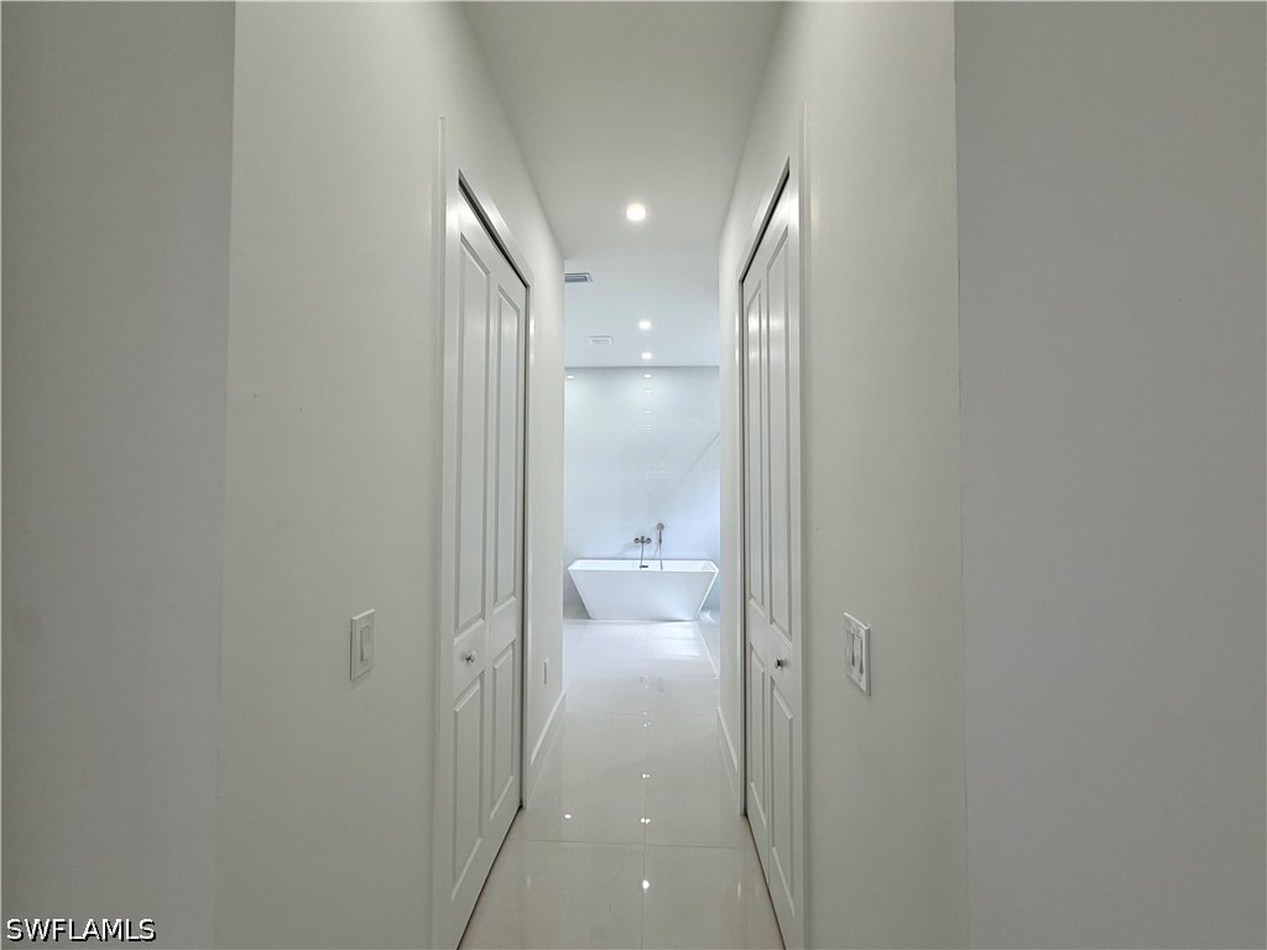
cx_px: 634
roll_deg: +0.6
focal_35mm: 14
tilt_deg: +0.8
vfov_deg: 85.7
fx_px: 512
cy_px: 475
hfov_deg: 102.1
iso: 80
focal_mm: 2.22
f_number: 2.2
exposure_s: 1/121
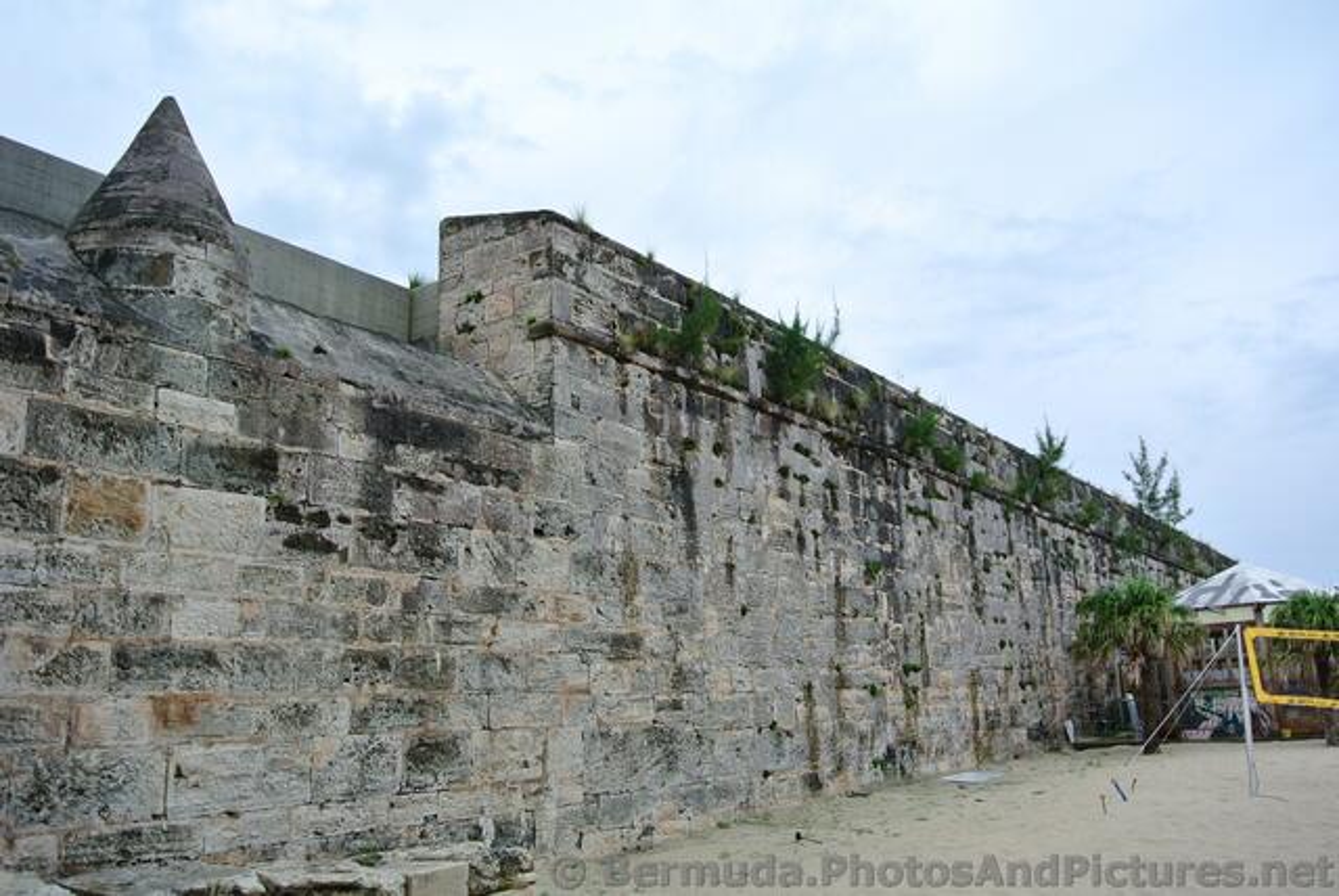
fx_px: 1080
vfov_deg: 45.0
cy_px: 448
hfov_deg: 63.6
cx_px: 670
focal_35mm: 29
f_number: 4
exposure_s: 1/250
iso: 100
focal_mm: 11
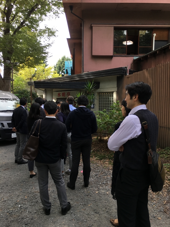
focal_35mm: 29
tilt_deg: -3.0
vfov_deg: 61.7
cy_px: 114
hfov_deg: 48.2
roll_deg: -1.6
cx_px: 85
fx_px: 190
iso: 25
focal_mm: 4.15
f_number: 2.2
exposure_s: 1/120
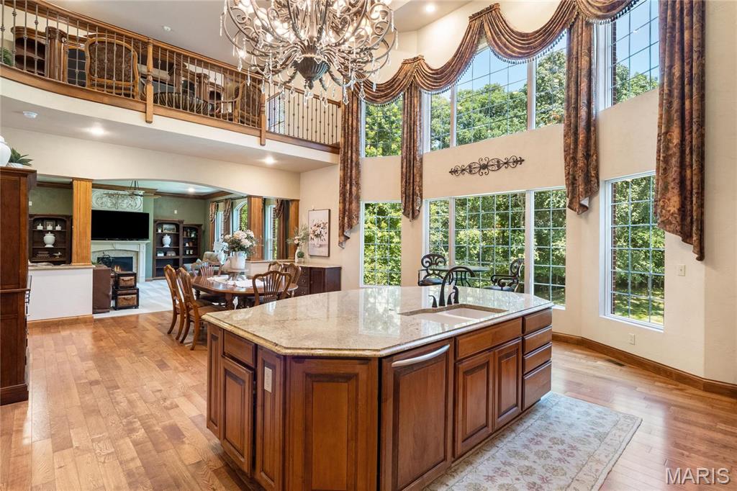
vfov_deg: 67.3
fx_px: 368
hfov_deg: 90.0
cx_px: 368
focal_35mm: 18
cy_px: 246
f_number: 9
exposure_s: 1/1.67
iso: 400
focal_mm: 9
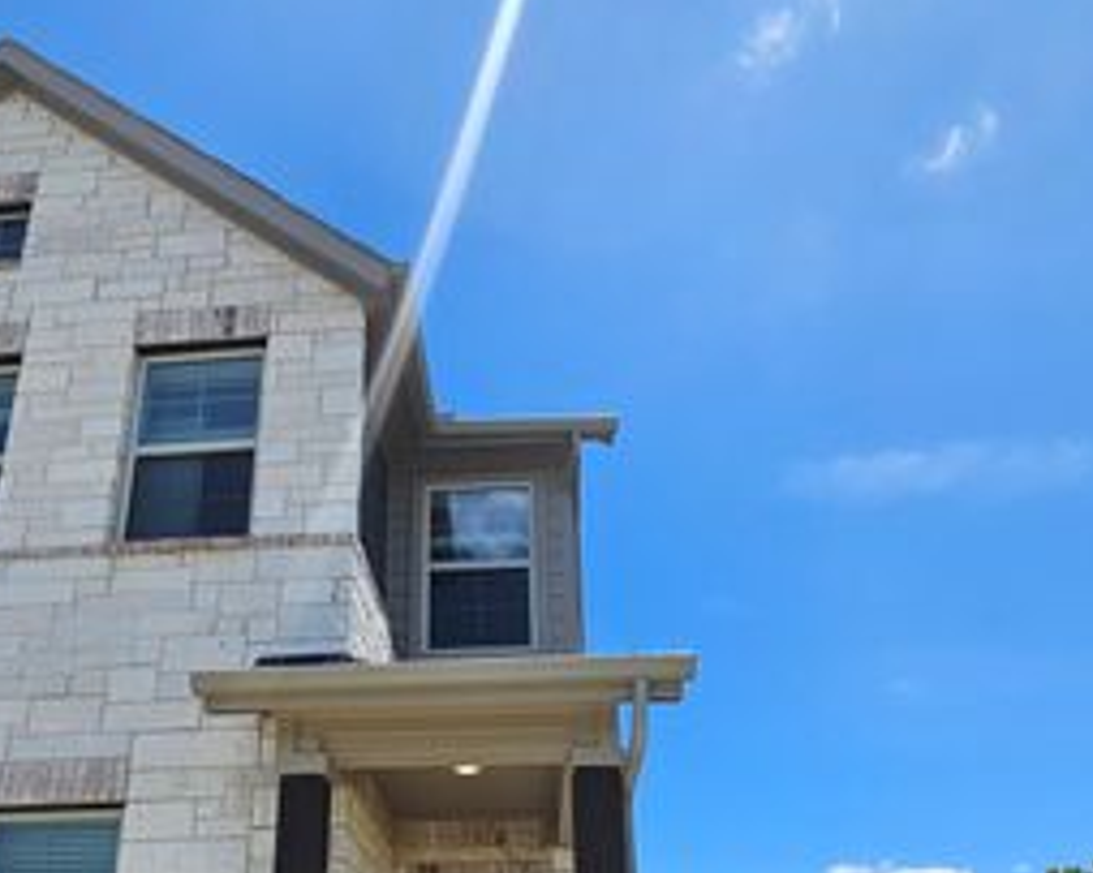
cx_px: 469
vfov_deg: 51.4
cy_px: 755
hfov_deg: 67.8
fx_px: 808
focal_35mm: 25
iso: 50
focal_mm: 2.2
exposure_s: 1/2430
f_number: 2.2
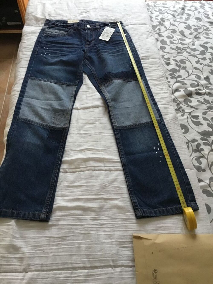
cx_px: 106
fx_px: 254
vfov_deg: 58.3
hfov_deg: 45.4
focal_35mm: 31
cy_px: 142
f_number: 2.4
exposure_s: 1/25
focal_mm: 3.3
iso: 200
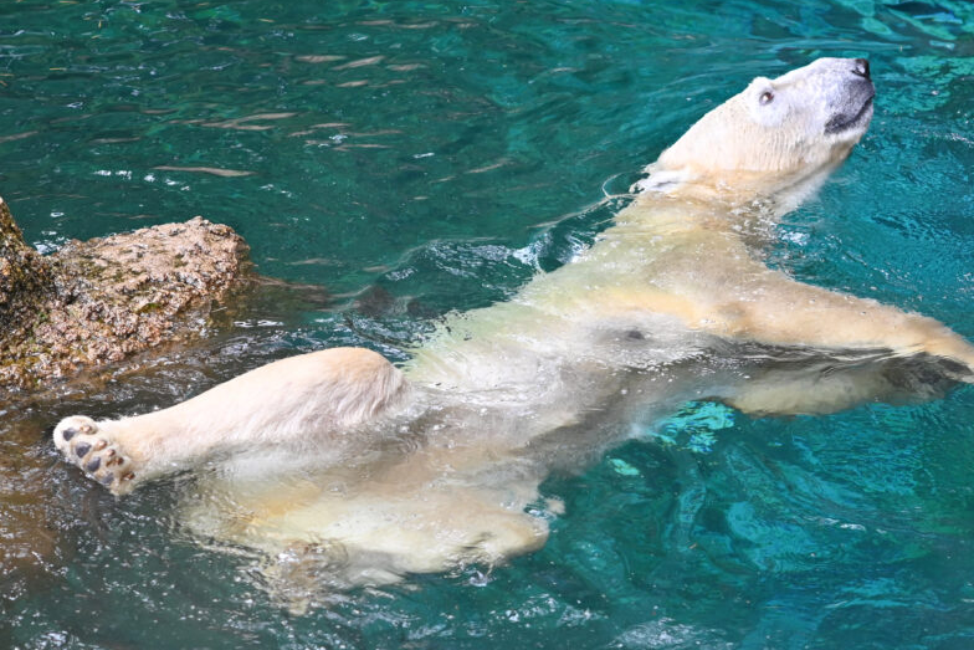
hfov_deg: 10.0
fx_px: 5547
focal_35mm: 205
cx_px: 547
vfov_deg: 6.7
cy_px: 418
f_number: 2.5
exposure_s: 1/160
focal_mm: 105
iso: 200
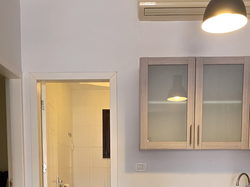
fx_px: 289
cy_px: 188
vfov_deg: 33.0
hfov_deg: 46.8
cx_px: 130
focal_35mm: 40
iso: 200
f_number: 1.9
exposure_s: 1/100
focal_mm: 2.2
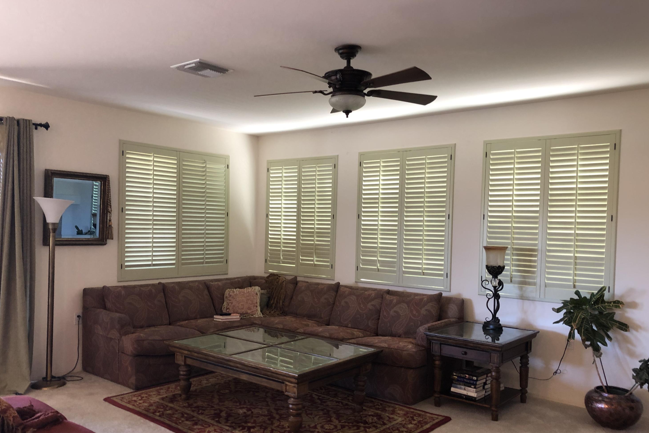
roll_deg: -1.8
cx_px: 334
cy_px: 250
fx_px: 541
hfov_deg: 61.9
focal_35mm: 30
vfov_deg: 43.5
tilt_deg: -3.6
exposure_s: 1/15
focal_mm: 3.99
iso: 40
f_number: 1.8
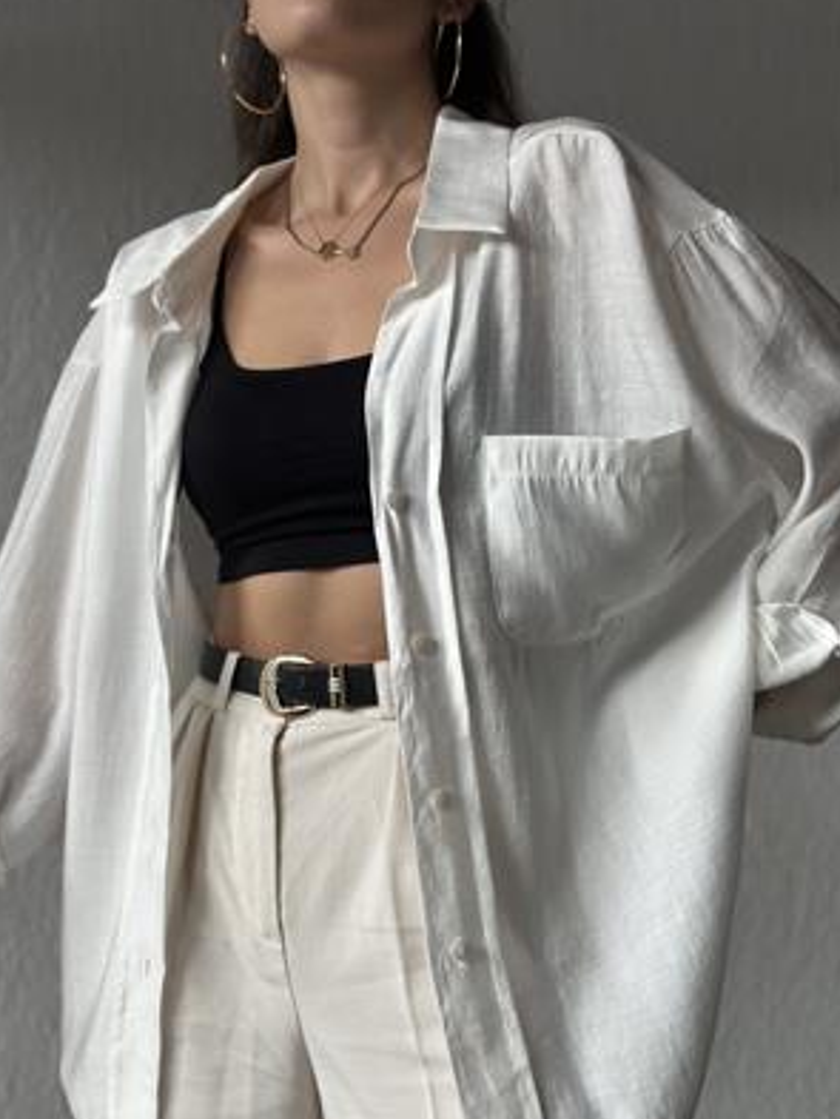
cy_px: 587
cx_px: 396
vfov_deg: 36.8
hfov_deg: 28.0
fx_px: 1682
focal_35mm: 52
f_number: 1.78
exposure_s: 1/167
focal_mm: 6.86
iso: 64
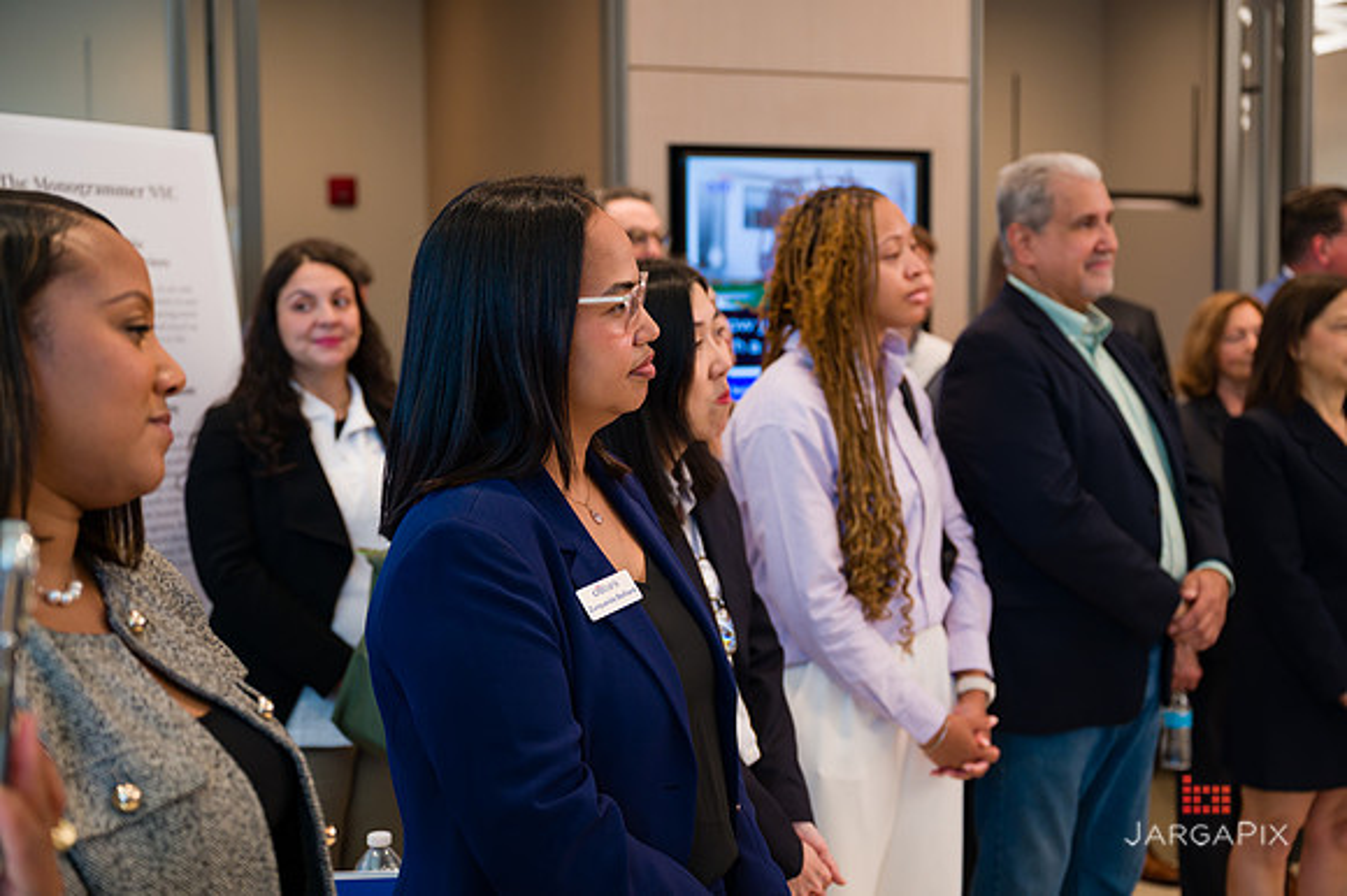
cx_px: 674
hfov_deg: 40.9
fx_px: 1804
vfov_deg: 27.9
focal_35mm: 48
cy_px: 448
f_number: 3.2
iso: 400
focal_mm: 48
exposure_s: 1/200
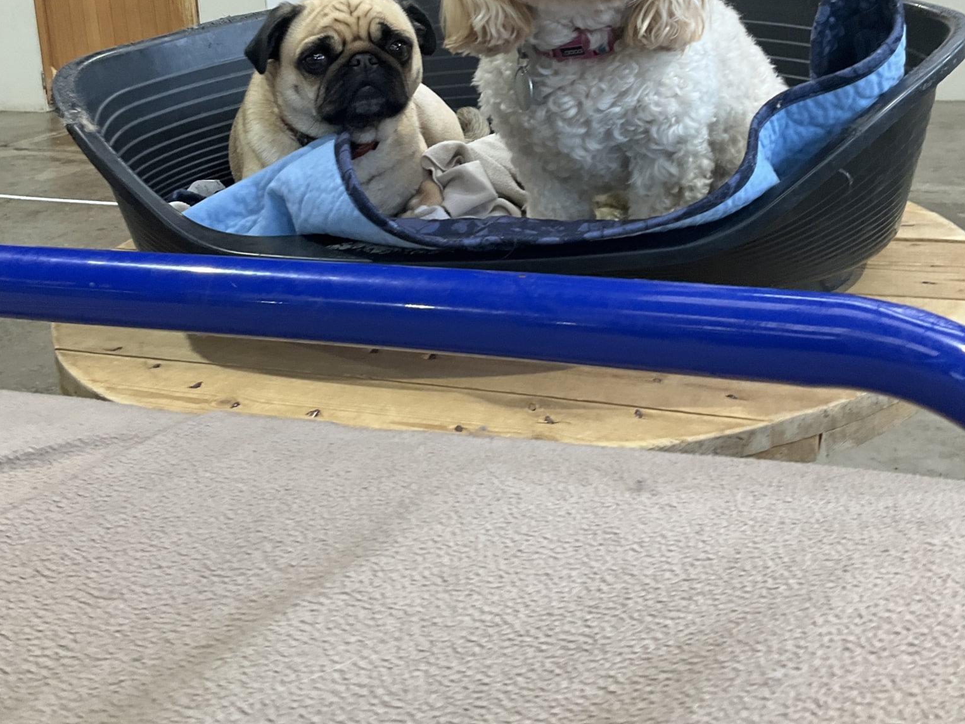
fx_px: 1087
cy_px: 129
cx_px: 485
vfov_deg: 35.4
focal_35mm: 39
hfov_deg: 47.9
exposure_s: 1/50
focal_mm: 3
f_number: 1.8
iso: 64
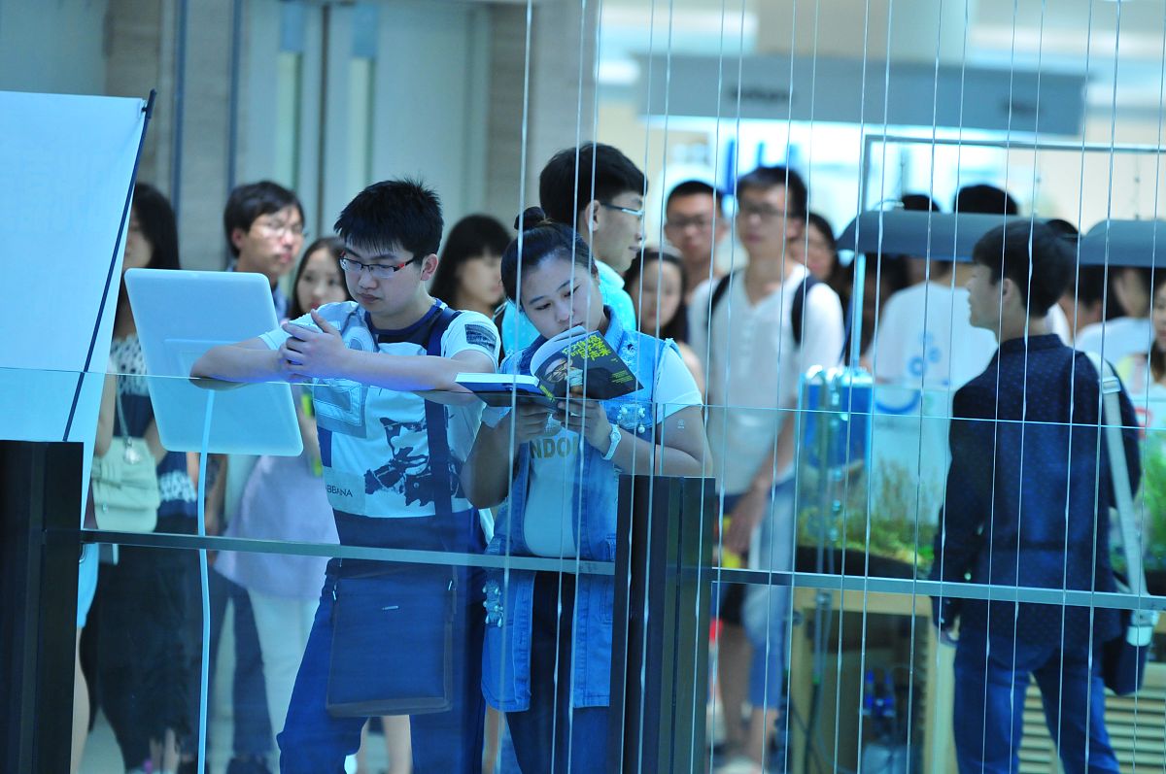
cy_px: 387
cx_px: 583
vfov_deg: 4.6
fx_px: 9705
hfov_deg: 6.9
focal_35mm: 300
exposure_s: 1/100
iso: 1000
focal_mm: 200
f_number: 3.5
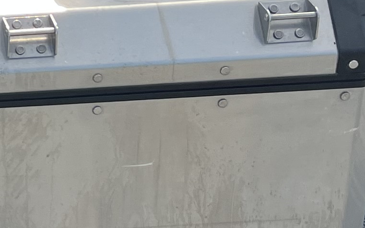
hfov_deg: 12.6
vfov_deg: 8.9
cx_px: -353
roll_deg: +1.6
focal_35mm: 146
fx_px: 1453
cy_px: 11
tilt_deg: -22.3
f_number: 1.6
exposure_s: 1/1458
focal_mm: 5.1
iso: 50
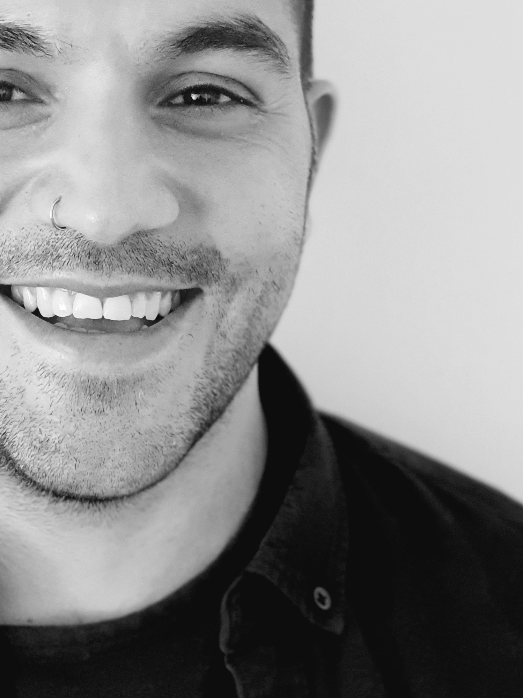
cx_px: 114
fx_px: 2115
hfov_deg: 14.0
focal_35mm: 105
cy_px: 311
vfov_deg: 18.7
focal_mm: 6
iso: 320
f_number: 2.4
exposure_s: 1/50
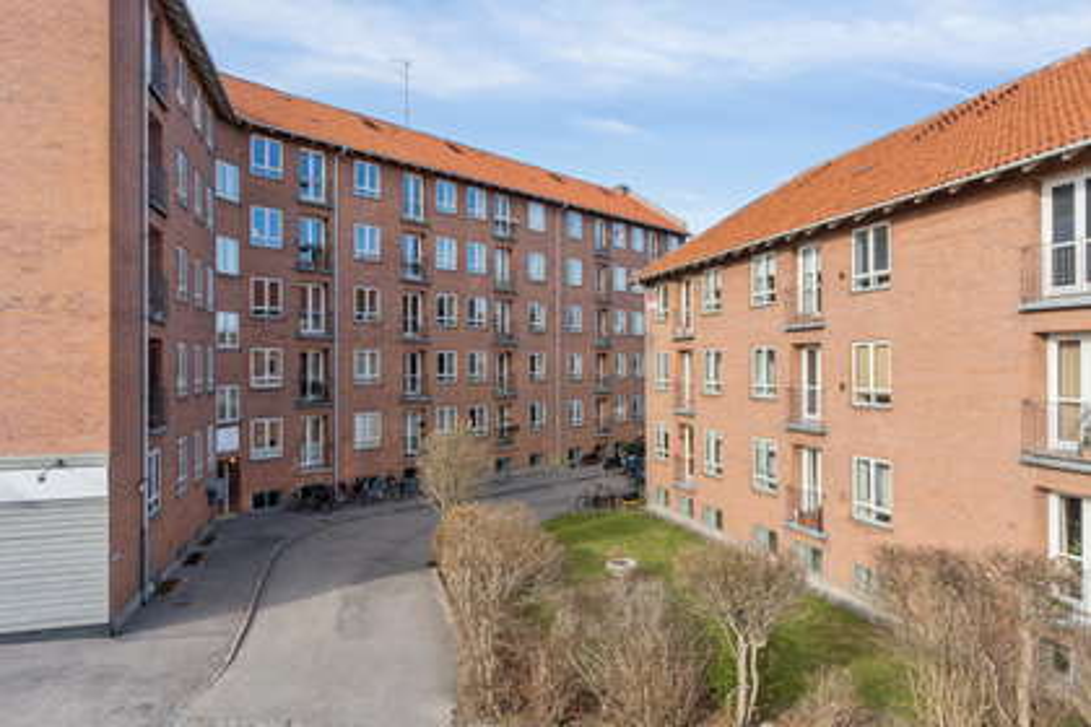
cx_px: 546
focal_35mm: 21
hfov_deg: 81.2
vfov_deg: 59.5
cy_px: 364
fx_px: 636
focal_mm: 14
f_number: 8
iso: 200
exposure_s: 1/160
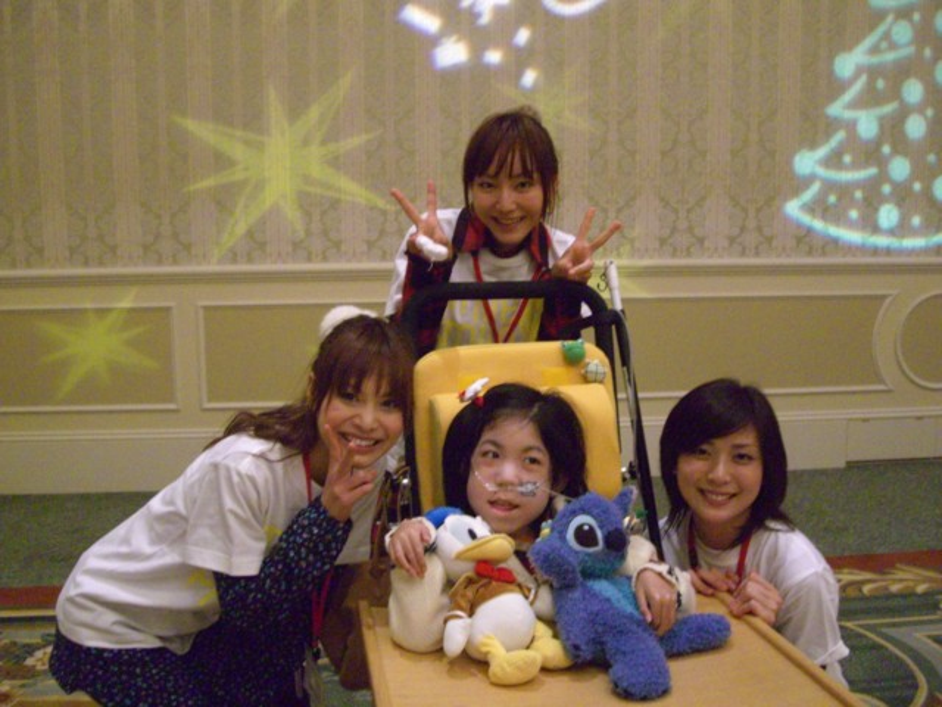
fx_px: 1034
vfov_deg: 37.7
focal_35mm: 38
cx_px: 471
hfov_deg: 49.0
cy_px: 354
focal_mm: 7.9
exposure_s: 1/80
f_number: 2.8
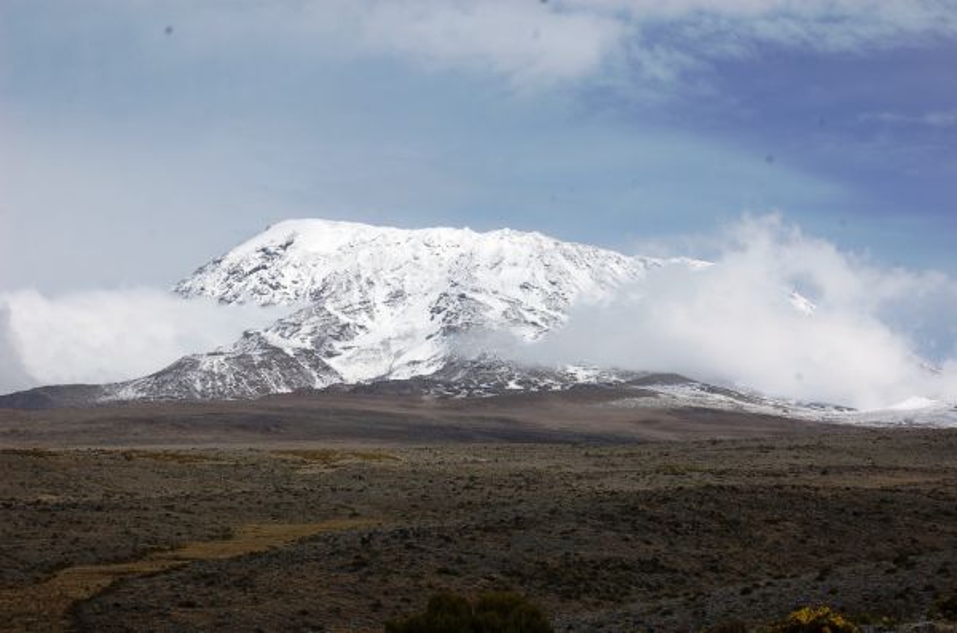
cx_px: 478
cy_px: 316
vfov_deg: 18.8
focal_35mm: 72
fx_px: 1909
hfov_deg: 28.1
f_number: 11
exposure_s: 1/500
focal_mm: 48
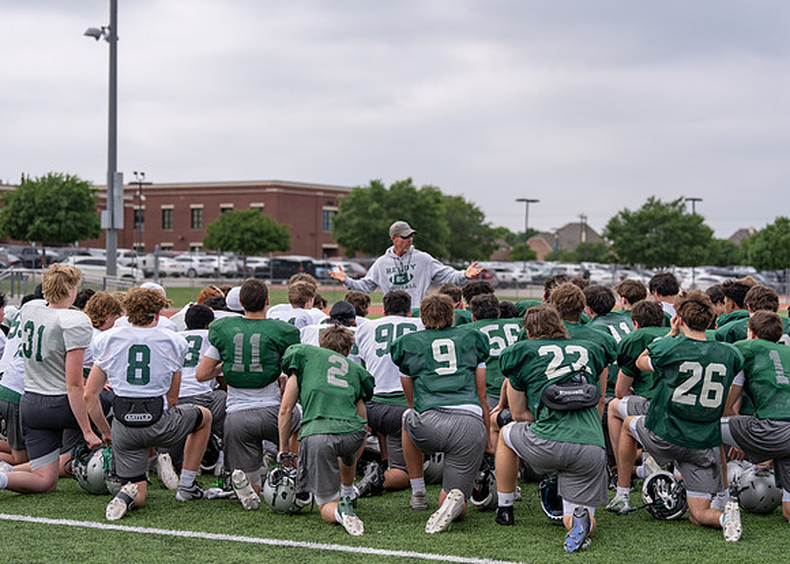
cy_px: 282
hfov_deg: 26.6
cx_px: 395
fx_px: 1673
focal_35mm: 75
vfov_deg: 19.1
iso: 125
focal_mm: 70
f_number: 2.8
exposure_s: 1/2500
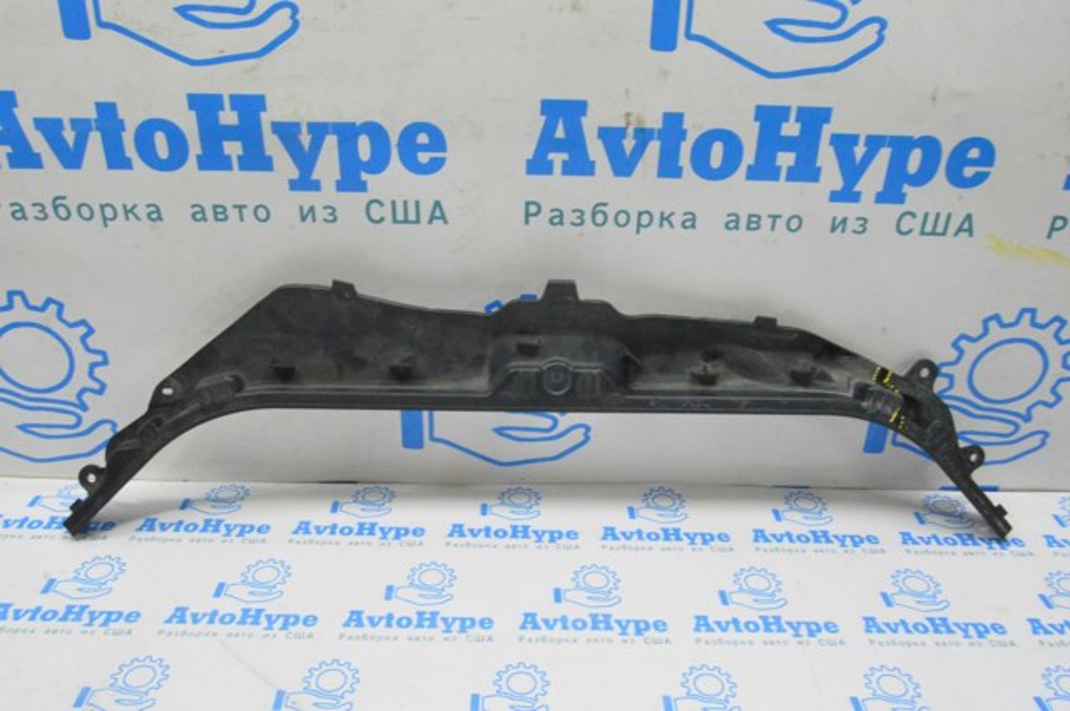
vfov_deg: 43.5
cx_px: 535
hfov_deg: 62.0
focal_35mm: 30
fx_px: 891
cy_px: 356
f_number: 20
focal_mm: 20
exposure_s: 1/20
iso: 6400
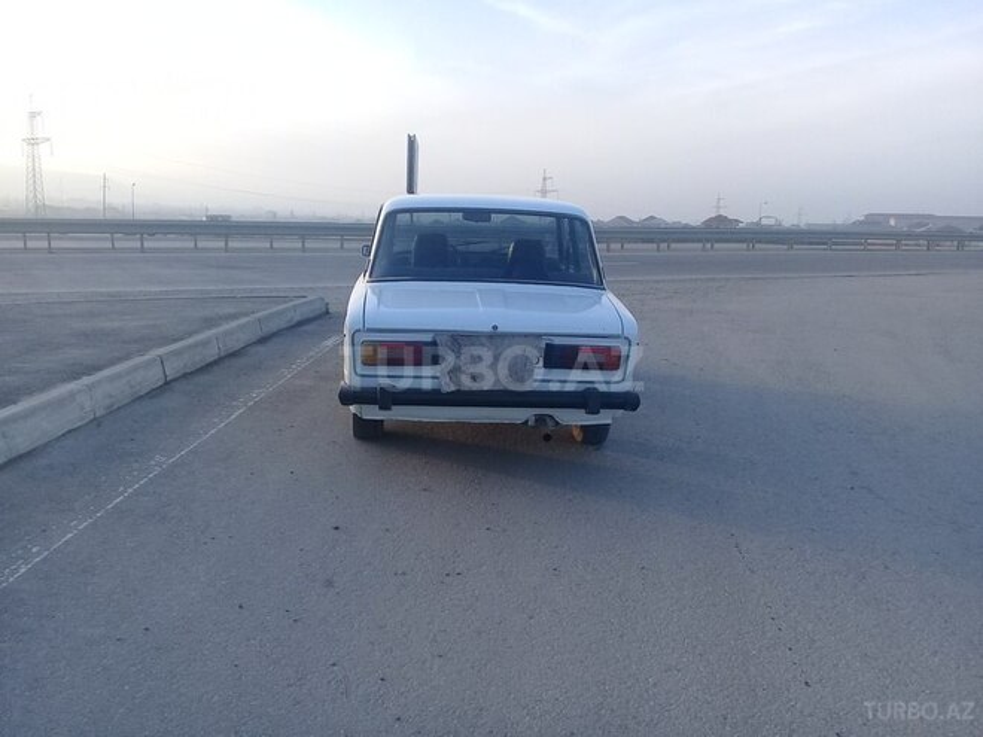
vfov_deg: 45.4
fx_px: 880
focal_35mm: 31
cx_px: 492
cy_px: 368
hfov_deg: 58.4
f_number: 2.2
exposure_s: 1/327
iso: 50
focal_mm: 3.3
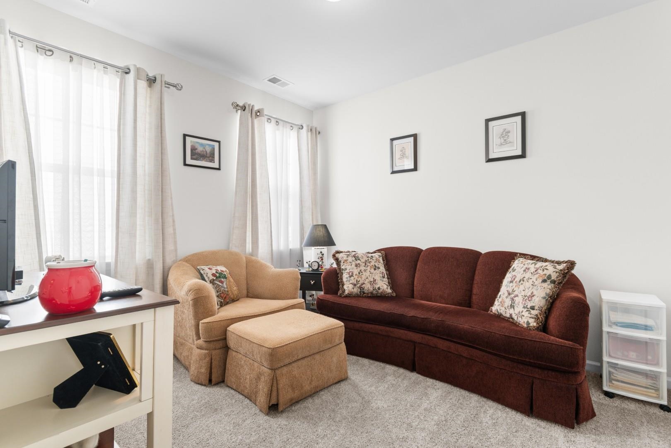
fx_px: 298
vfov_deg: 73.7
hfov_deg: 96.7
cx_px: 336
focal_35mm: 16
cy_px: 224
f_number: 4.8
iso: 100
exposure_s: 1/4
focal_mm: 11
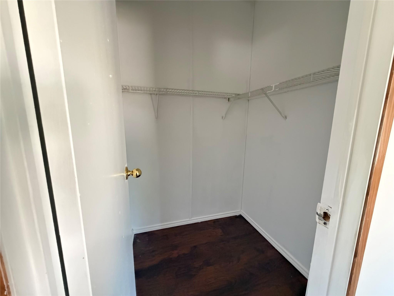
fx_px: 159
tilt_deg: -9.2
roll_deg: -0.3
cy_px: 148
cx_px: 197
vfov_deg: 85.7
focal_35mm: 14
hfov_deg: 102.1
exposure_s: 1/60
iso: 1250
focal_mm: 2.22
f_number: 2.2
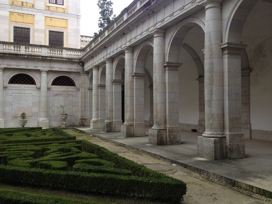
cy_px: 102
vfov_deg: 40.7
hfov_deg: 52.6
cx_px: 136
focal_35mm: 35
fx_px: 275
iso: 64
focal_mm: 4.28
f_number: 2.4
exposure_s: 1/24
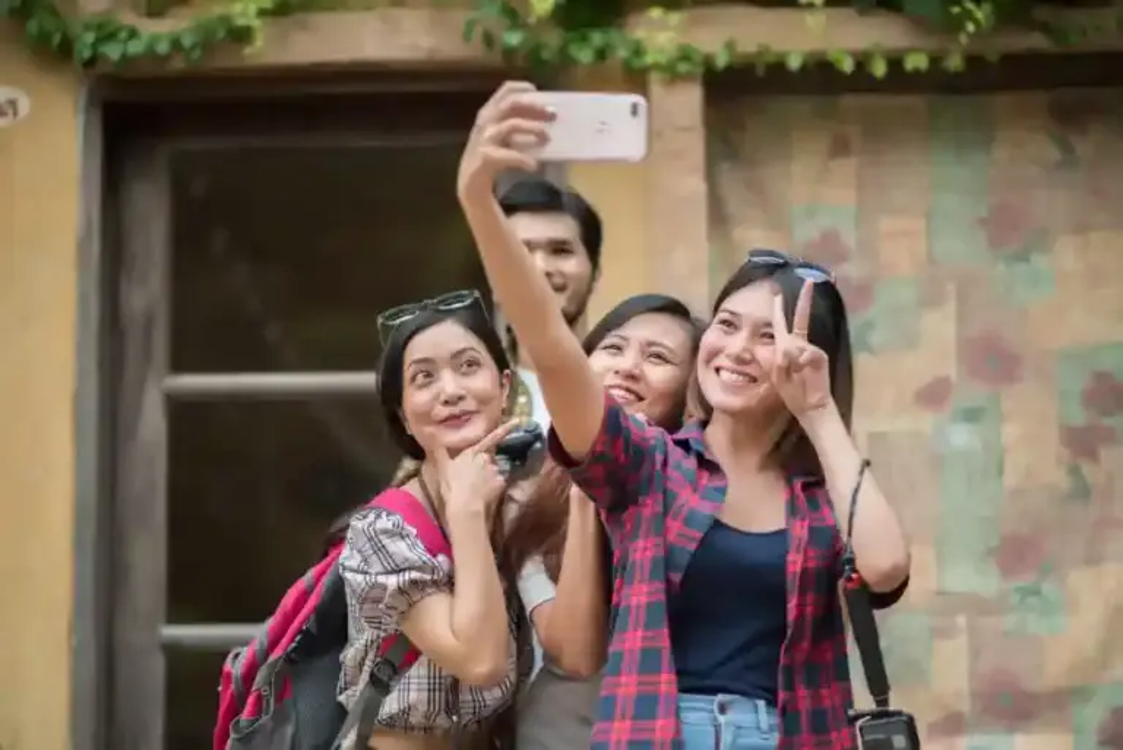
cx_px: 562
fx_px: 2653
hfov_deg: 23.9
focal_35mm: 85
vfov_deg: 16.1
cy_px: 375
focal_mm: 85
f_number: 1.8
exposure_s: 1/4000
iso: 250
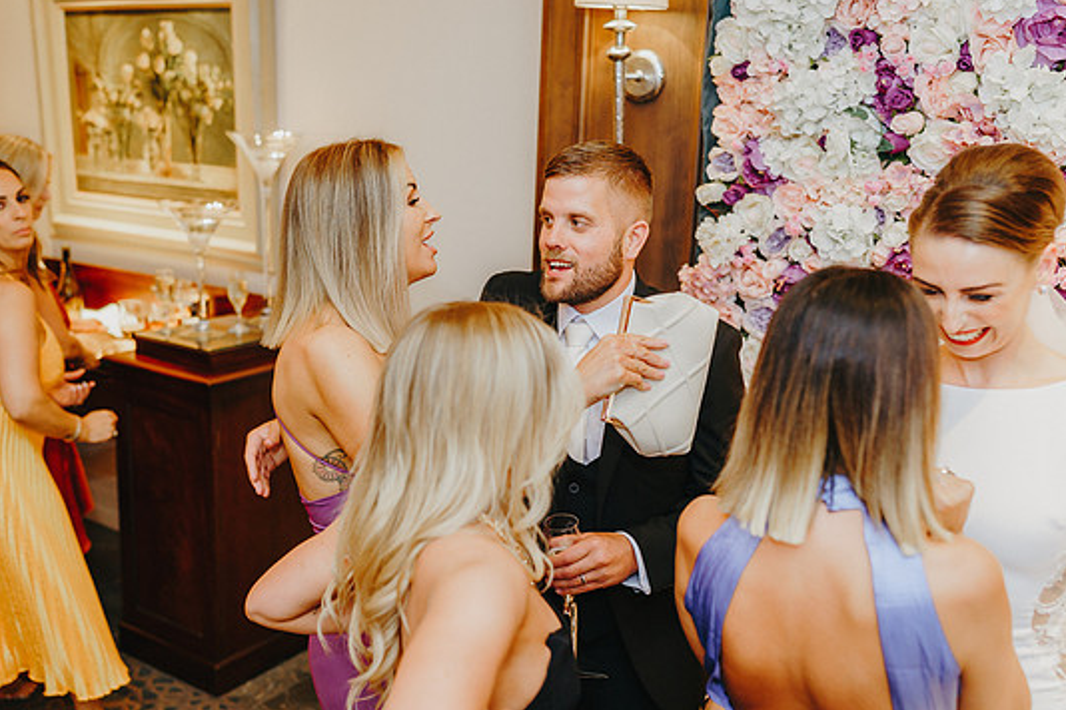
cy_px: 362
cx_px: 495
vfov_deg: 35.1
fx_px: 1125
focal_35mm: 38
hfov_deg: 50.7
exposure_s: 1/200
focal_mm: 35
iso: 640
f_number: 2.2
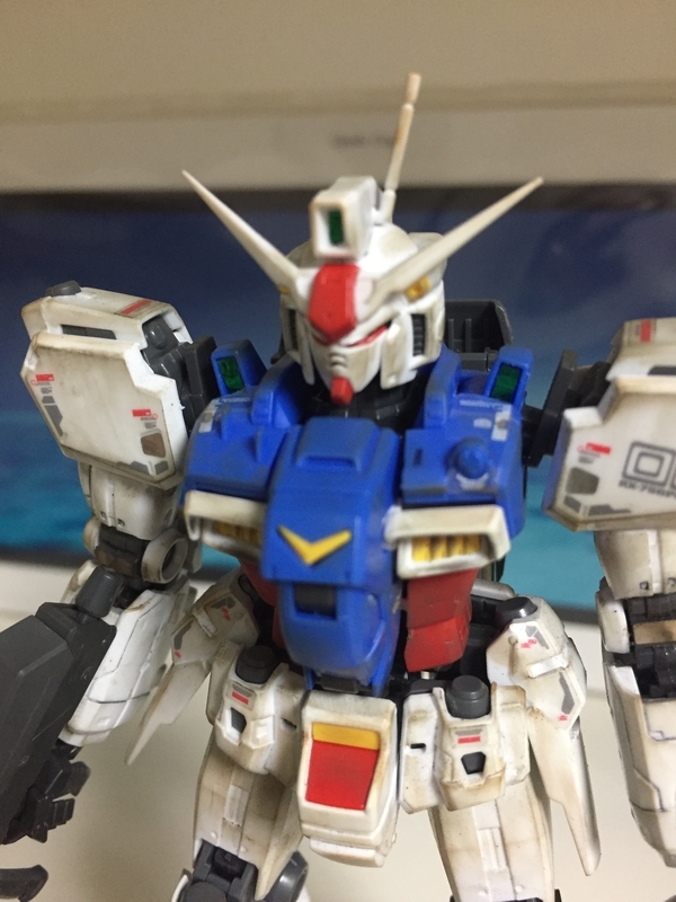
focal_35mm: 29
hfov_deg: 48.2
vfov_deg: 61.7
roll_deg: +0.2
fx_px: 755
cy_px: 451
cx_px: 338
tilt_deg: -16.9
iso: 200
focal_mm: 4.15
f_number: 2.2
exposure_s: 1/30
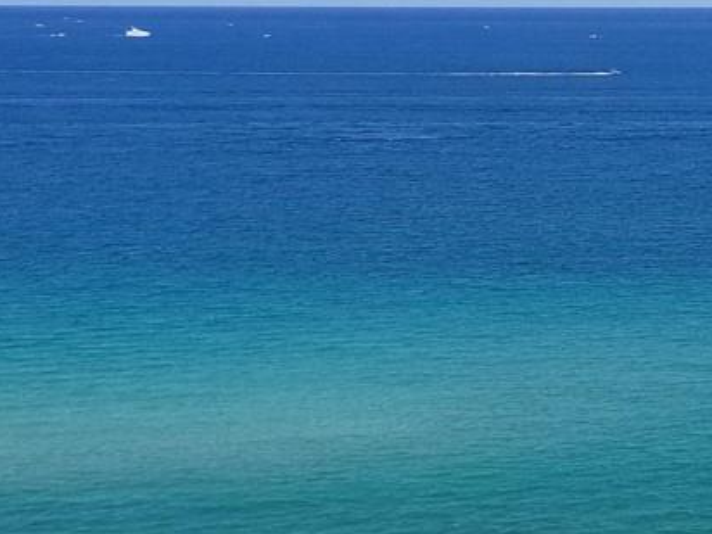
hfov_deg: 19.0
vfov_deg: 14.6
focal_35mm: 101
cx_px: 686
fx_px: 2077
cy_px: 219
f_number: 1.7
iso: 50
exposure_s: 1/1380
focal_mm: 4.25
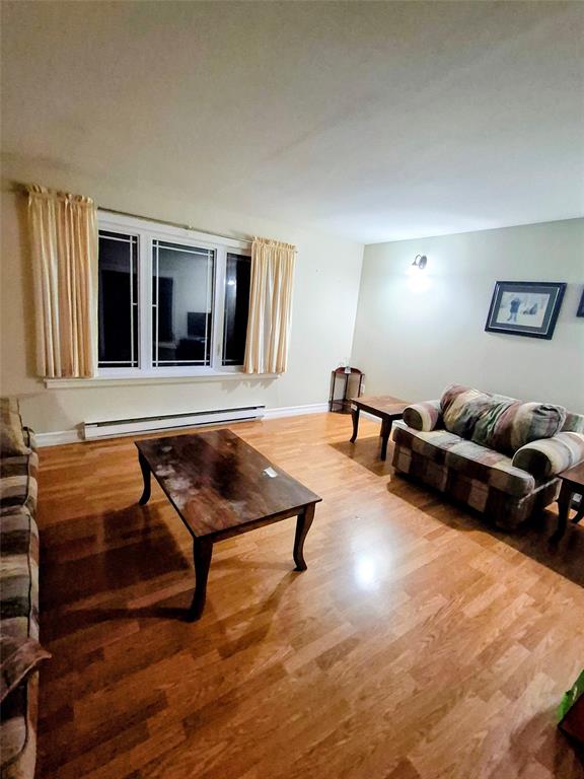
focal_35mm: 13
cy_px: 390
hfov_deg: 89.9
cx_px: 292
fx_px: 292
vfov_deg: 106.2
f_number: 2.2
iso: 320
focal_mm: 1.74
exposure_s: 1/24
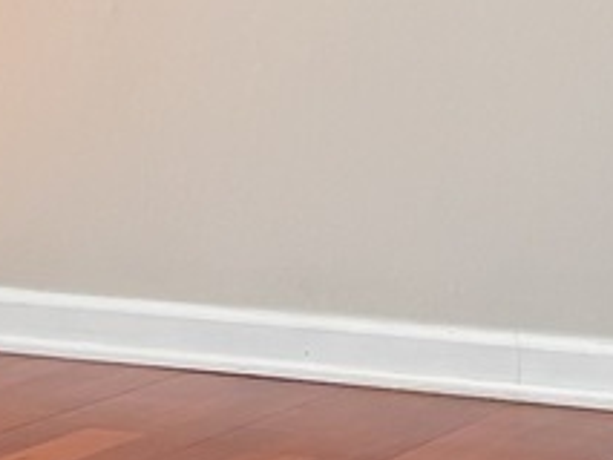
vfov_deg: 8.4
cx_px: 233
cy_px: -86
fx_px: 3118
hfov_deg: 11.2
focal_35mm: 176
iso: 125
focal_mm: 5.96
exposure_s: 1/60
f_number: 1.6
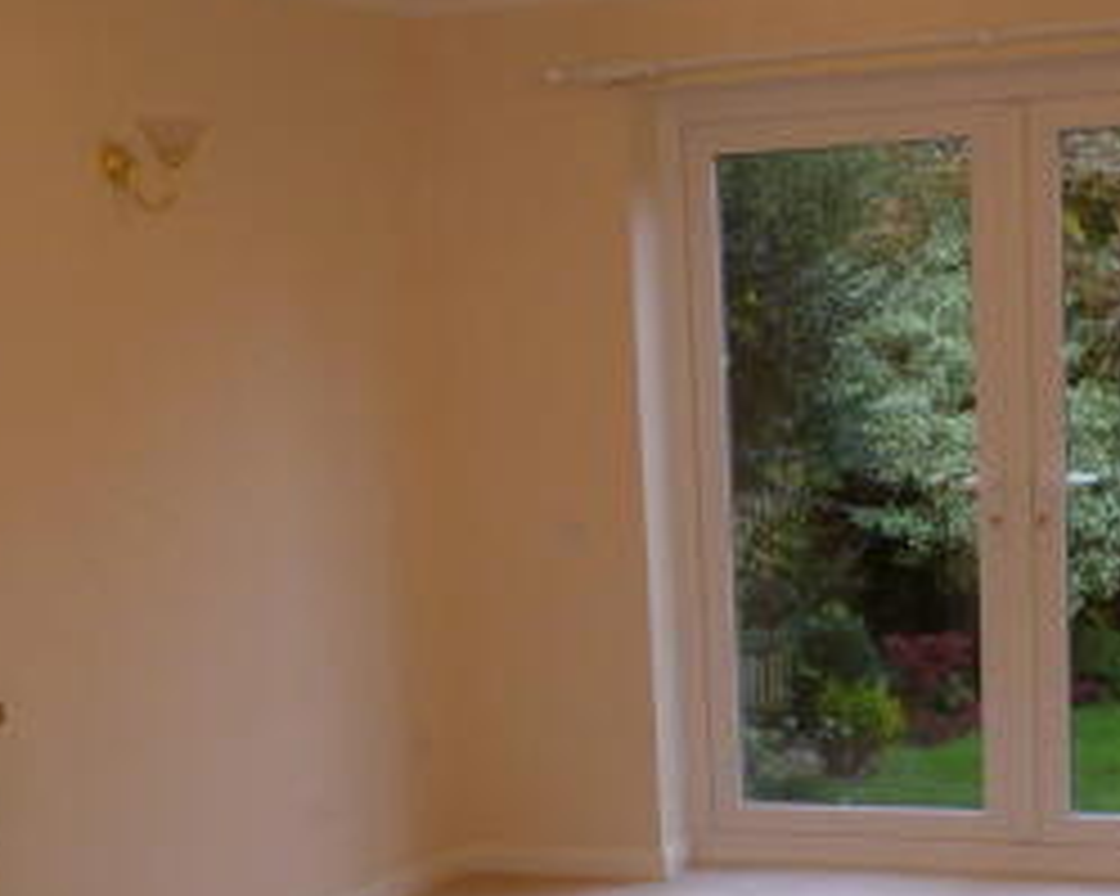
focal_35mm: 64
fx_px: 2121
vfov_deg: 23.2
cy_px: 822
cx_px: 807
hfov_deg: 29.2
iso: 100
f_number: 3.3
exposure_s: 1/30
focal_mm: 5
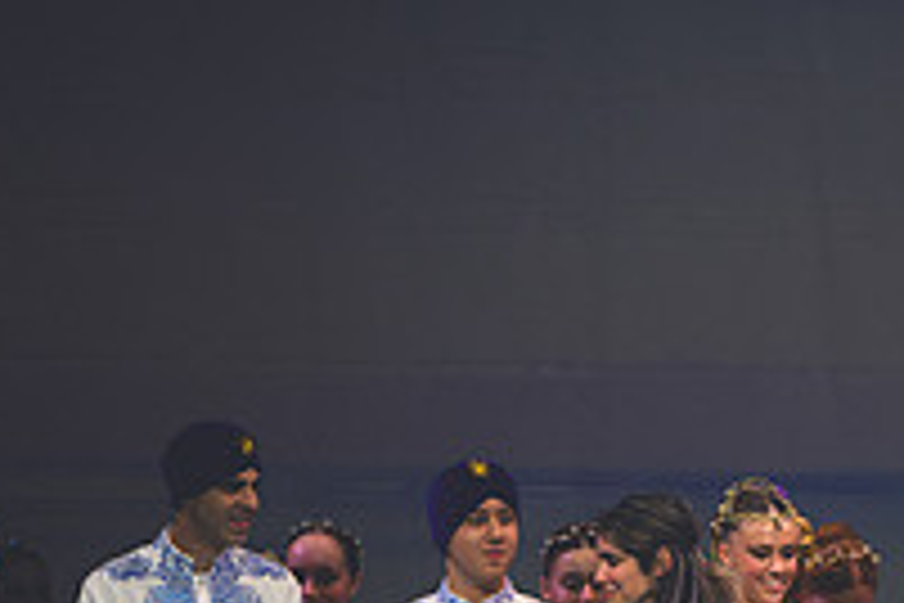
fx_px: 14463
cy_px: 691
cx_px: 846
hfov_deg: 3.6
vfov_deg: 2.4
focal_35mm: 576
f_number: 2.8
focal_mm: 200
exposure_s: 1/500
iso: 560
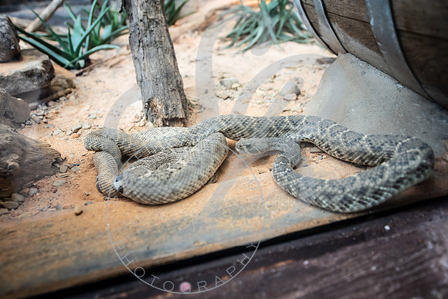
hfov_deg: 73.7
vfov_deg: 53.2
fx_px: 299
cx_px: 224
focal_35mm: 24
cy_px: 150
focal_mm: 24
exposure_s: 1/250
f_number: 2.8
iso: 640
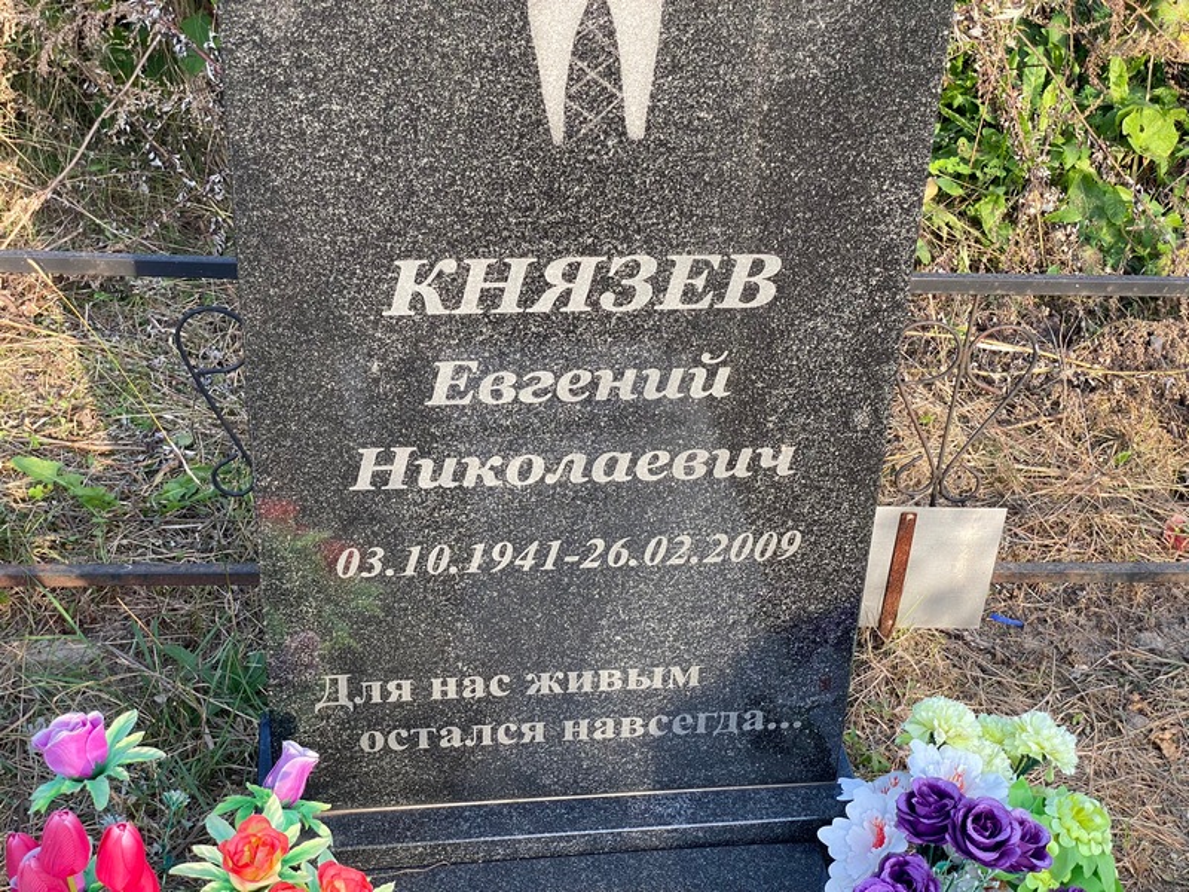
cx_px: 594
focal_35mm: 52
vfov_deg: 28.0
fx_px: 1786
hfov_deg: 36.8
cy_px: 446
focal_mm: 6
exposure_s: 1/134
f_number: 2
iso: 20
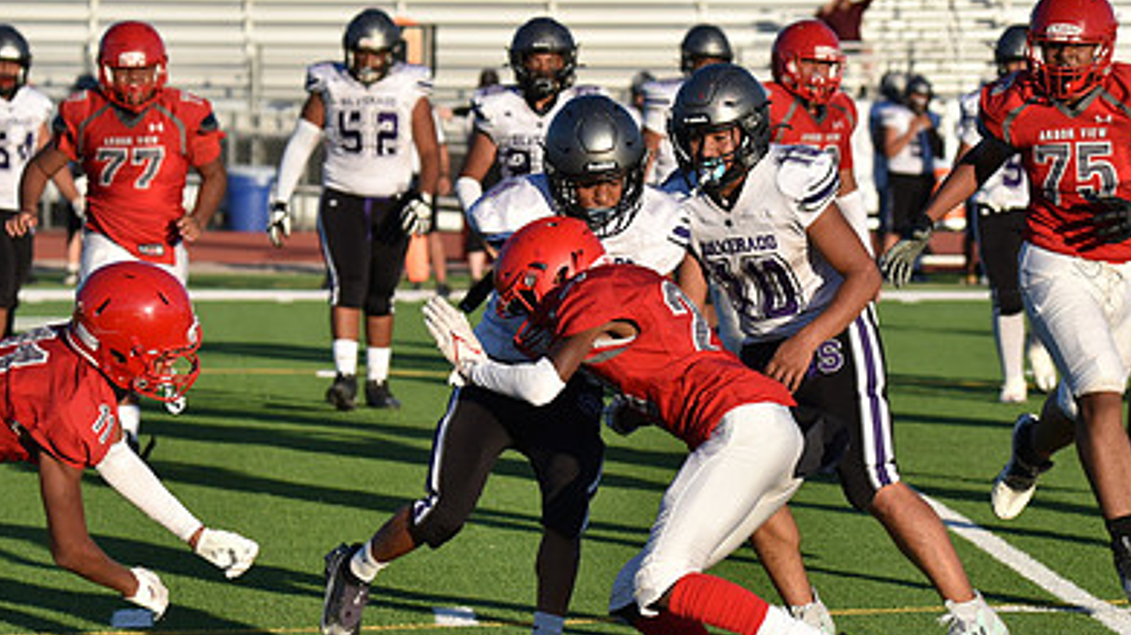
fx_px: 7015
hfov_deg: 9.2
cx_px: 577
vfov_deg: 5.2
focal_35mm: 234
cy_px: 358
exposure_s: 1/4000
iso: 800
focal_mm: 150
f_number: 5.6
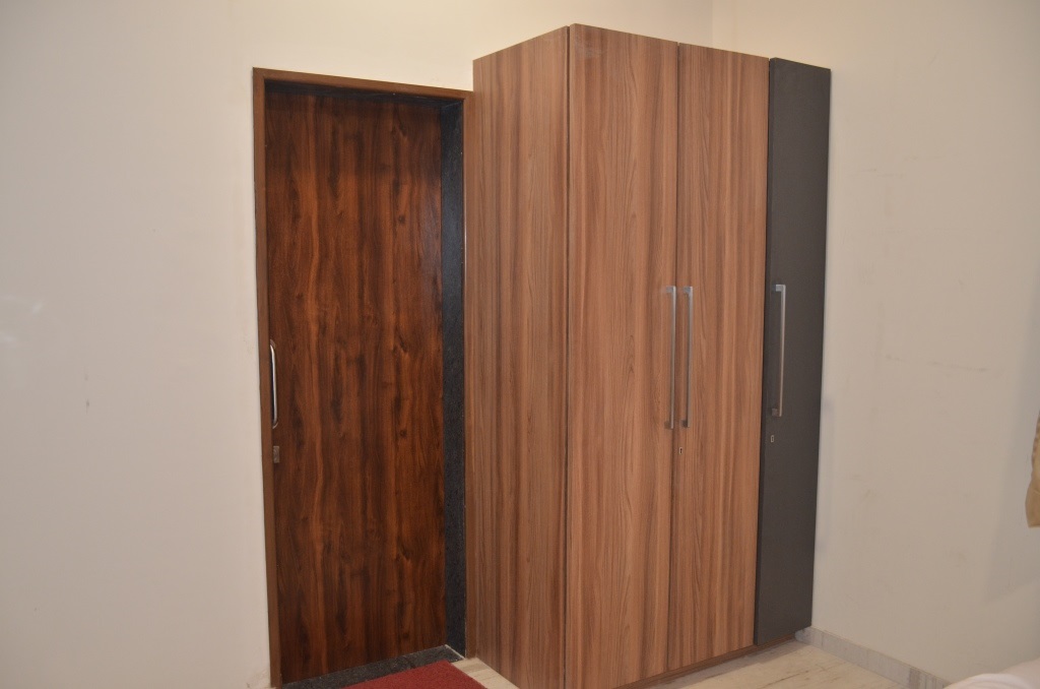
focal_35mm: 30
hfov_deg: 62.0
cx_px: 520
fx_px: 865
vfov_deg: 43.4
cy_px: 344
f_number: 3.5
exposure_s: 1/60
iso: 800
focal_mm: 20
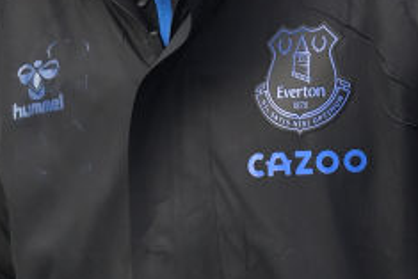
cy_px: 42
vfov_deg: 0.8
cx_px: 559
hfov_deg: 1.2
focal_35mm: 1745
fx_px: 20273
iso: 400
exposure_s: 1/1000
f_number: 2.8
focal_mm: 400
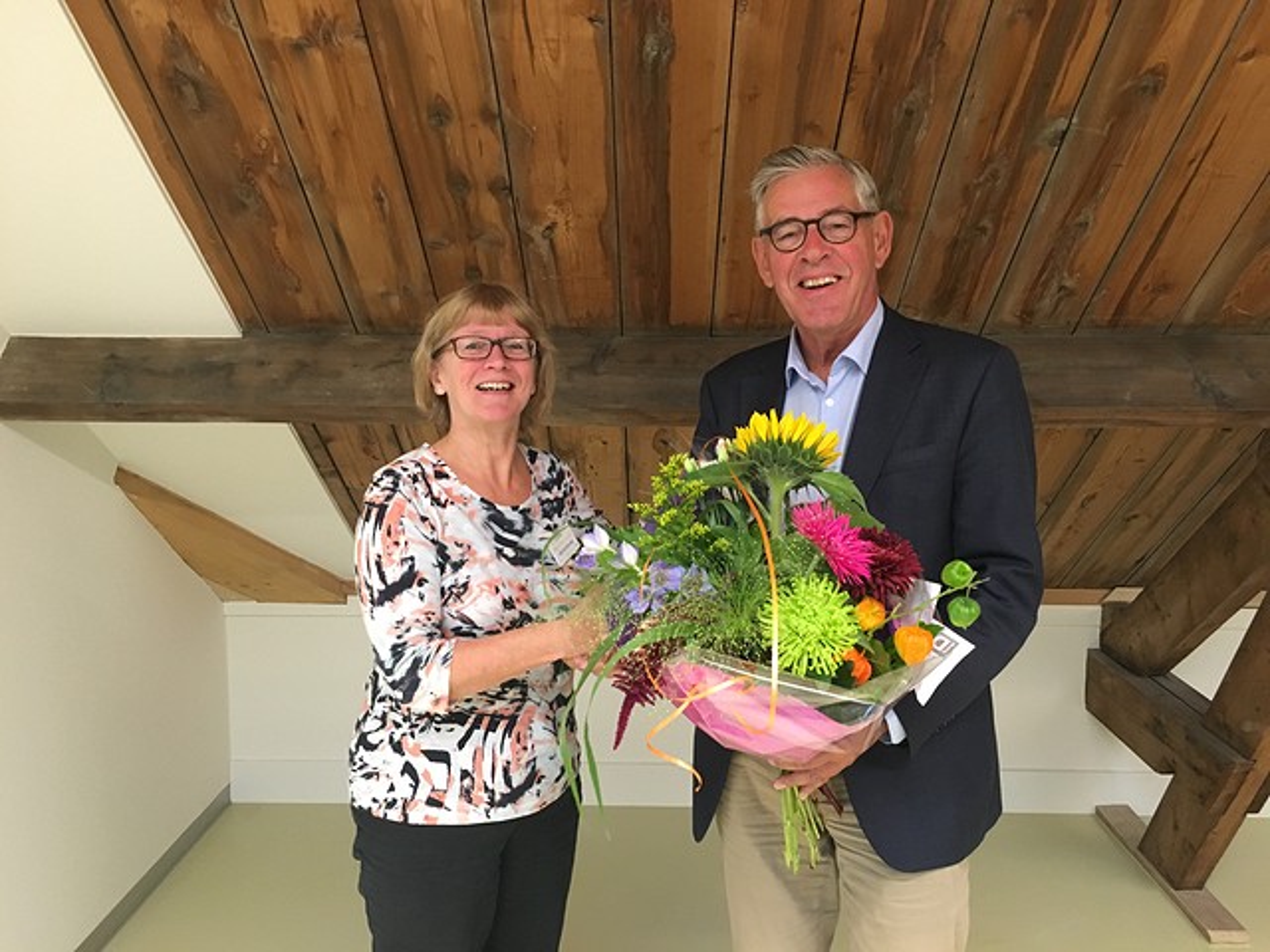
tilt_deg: -10.0
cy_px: 476
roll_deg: -0.5
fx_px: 1064
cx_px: 635
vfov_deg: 48.2
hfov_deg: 61.7
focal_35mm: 29
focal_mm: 4.15
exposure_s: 1/33
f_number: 2.2
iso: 250
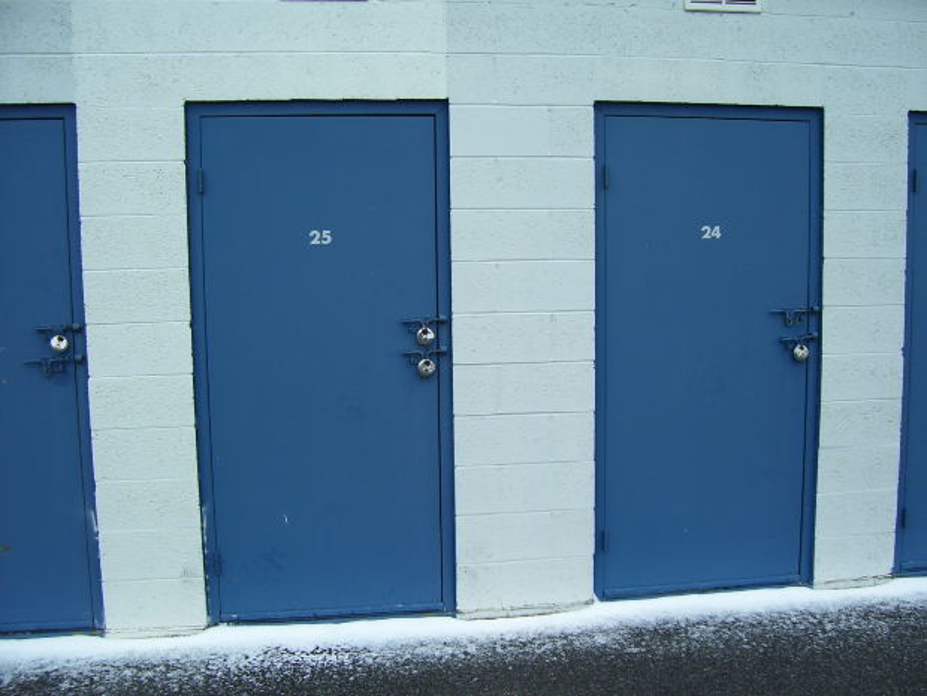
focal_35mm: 34
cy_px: 348
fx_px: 911
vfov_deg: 41.8
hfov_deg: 54.0
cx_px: 464
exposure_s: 1/350
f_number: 2.7
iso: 80
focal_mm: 5.6
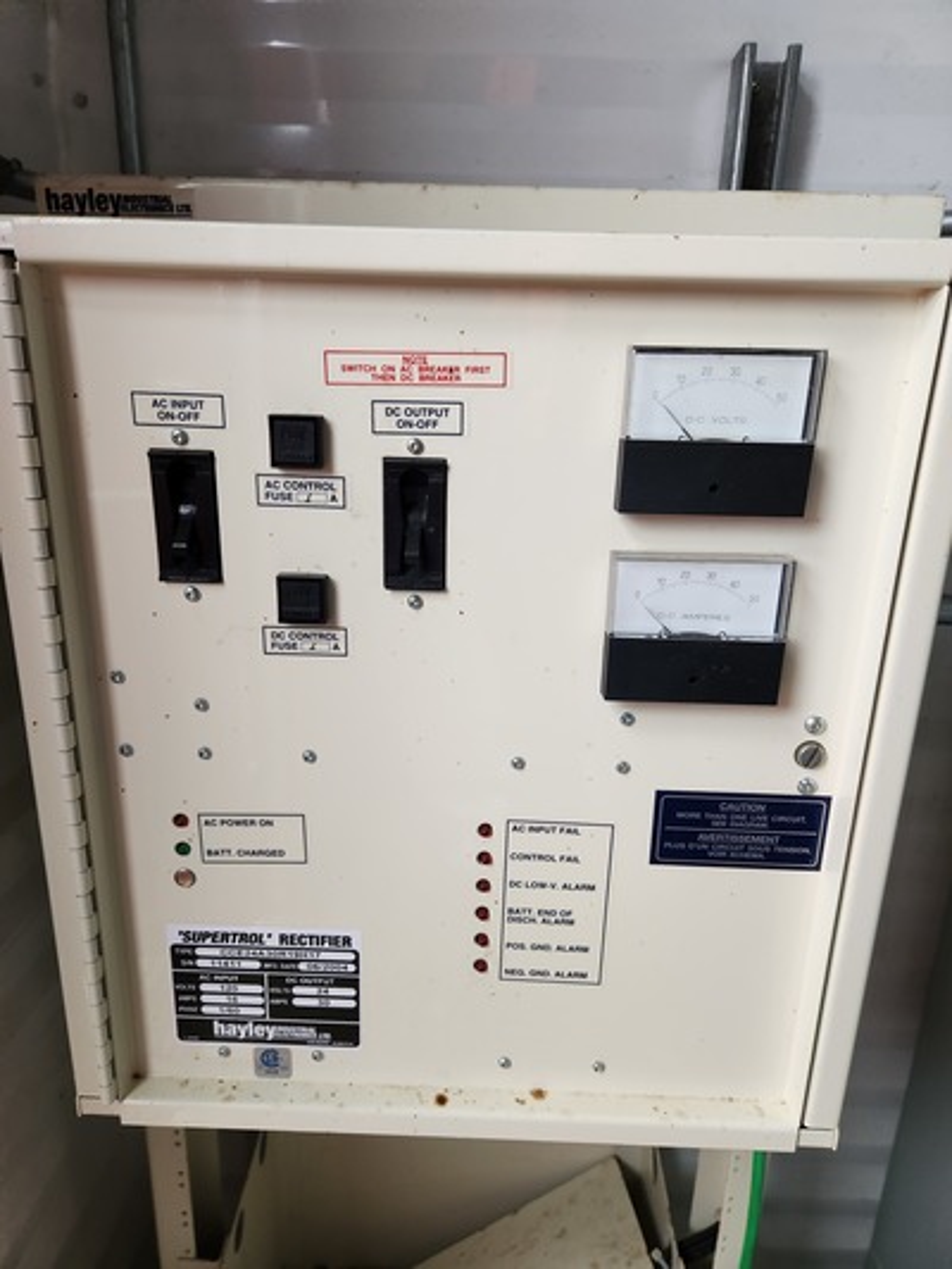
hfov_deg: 58.9
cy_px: 634
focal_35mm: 23
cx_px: 476
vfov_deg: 73.9
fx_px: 843
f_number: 1.8
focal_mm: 5.4
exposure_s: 1/120
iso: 320
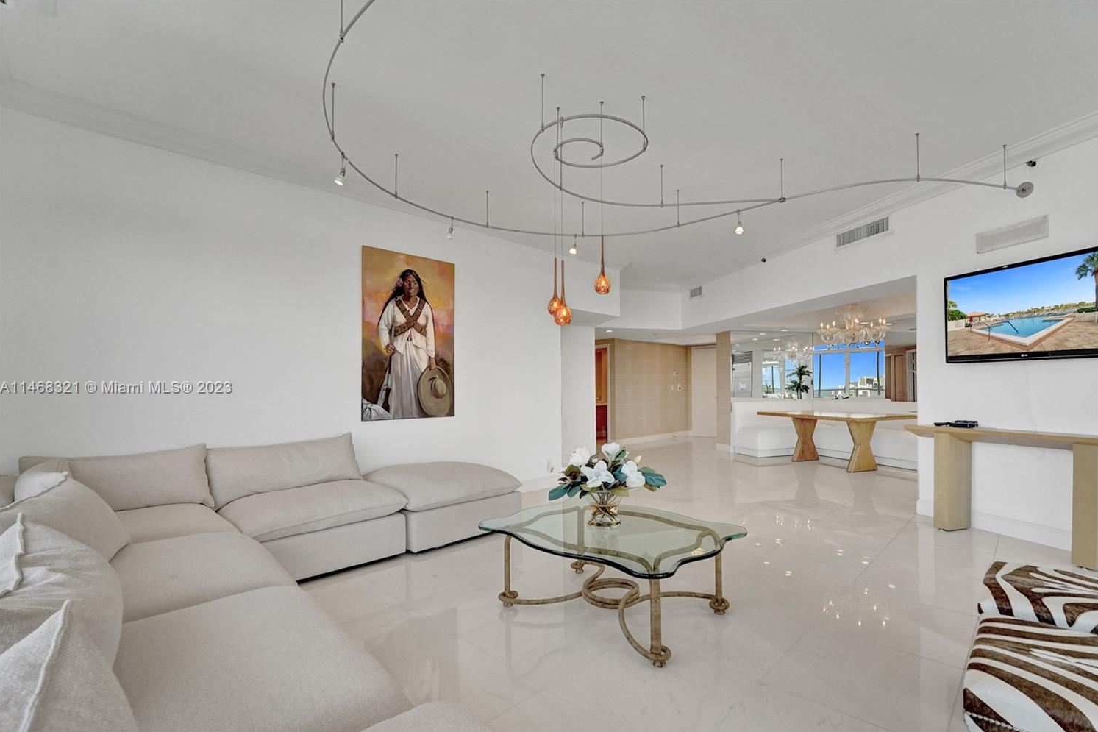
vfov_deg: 77.2
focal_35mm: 15
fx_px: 457
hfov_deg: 100.3
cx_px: 585
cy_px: 389
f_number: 8
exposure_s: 1/500
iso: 1250
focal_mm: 14
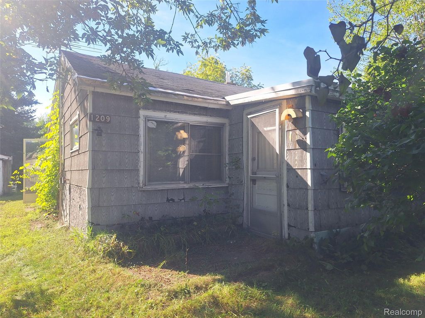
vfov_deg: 58.9
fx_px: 282
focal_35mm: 23
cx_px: 212
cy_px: 159
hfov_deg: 73.9
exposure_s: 1/1208
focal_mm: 5.54
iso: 40
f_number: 1.8
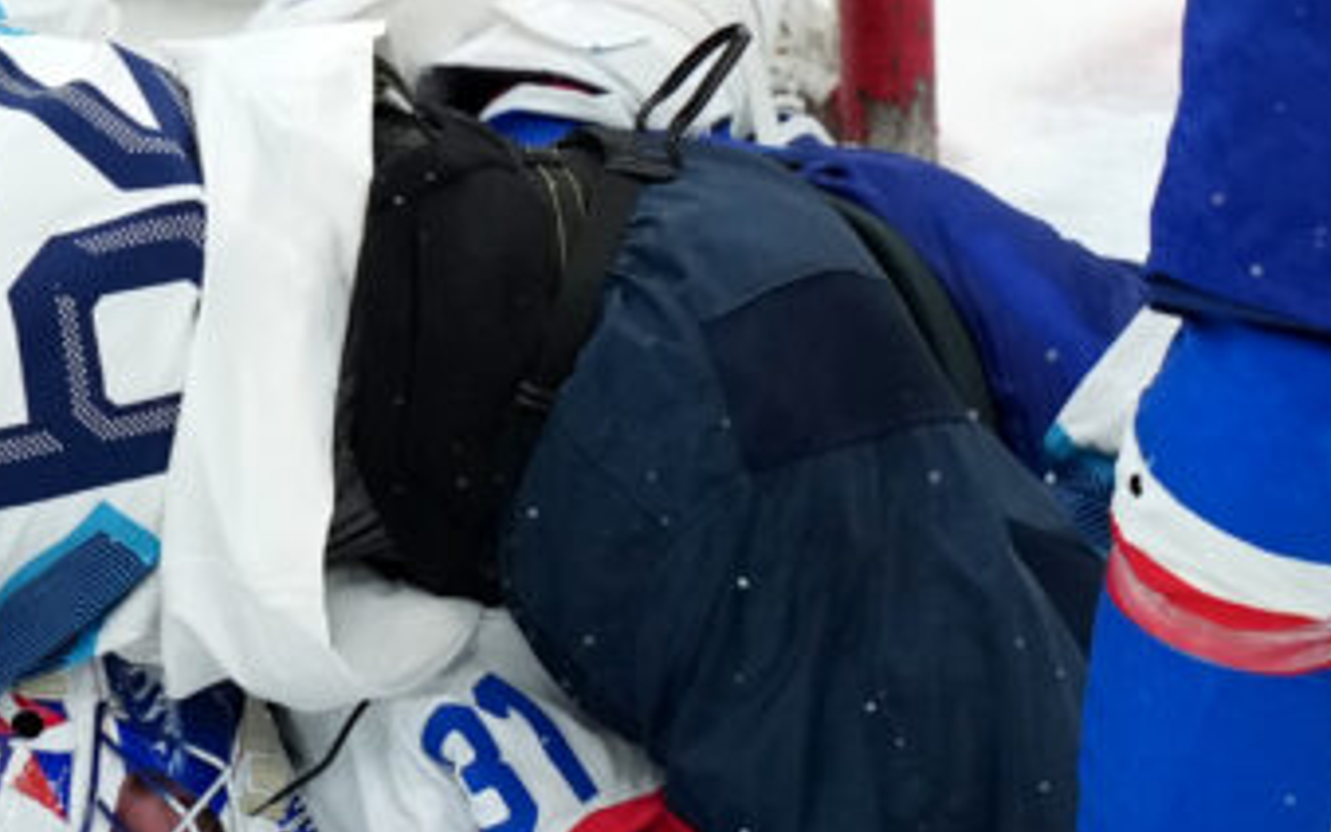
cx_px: 173
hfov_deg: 2.6
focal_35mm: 812
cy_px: 598
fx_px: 29459
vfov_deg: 1.6
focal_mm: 400
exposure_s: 1/2000
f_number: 3.5
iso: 2000
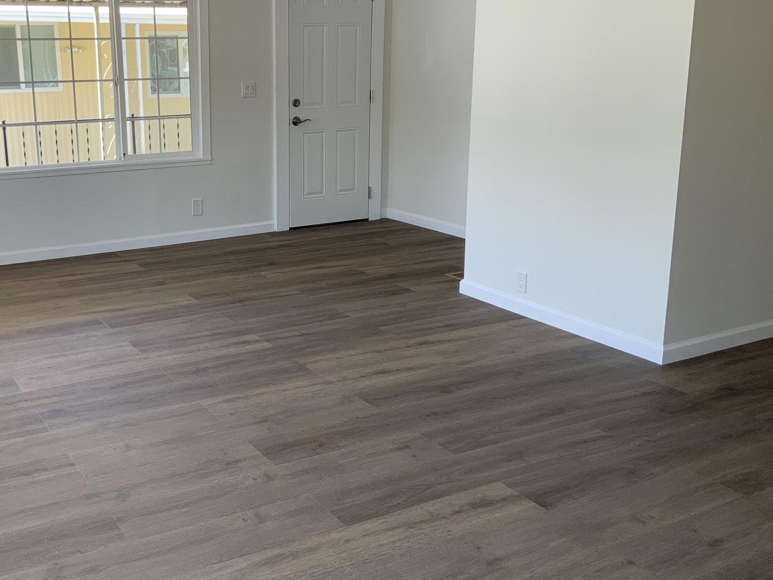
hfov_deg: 45.1
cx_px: 261
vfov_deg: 35.1
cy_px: 263
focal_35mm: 41
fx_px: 916
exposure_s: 1/120
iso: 32
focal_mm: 3
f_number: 1.8
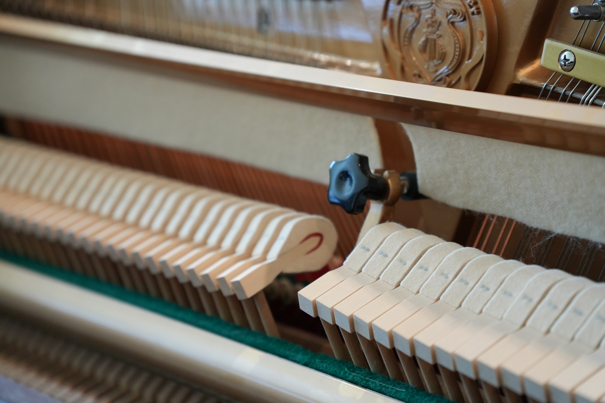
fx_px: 1688
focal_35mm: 100
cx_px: 302
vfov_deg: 13.6
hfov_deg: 20.3
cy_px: 202
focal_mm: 67
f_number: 3.2
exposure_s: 1/160
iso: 1600
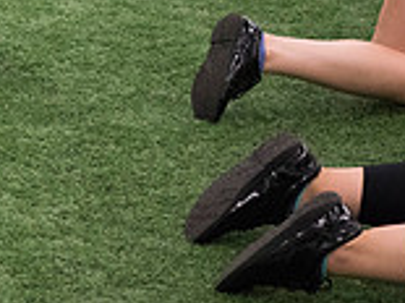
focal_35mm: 252
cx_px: -243
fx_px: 2946
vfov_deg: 5.9
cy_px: -80
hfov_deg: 7.7
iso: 3200
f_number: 3.2
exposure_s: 1/320
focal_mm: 70
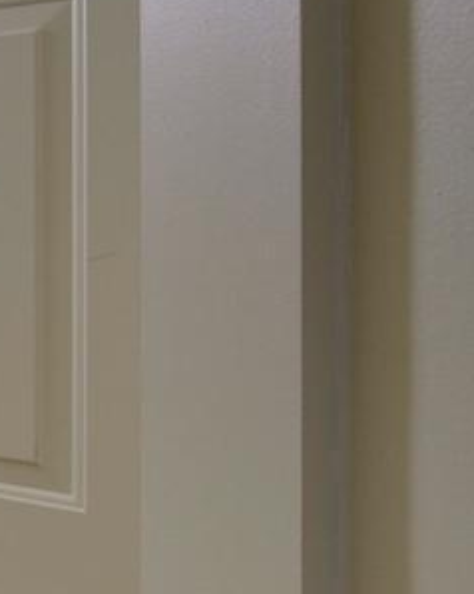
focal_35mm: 68
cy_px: 227
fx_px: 1194
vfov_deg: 27.8
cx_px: -888
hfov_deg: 12.1
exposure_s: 1
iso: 400
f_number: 8
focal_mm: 15
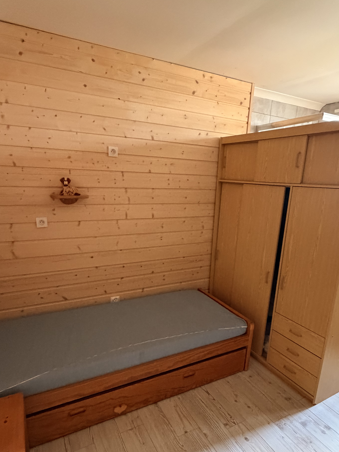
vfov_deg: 76.0
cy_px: 257
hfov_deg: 61.1
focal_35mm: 22
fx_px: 287
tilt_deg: -13.9
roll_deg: -1.4
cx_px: 176
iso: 800
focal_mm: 2.22
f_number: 2.2
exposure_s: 1/60
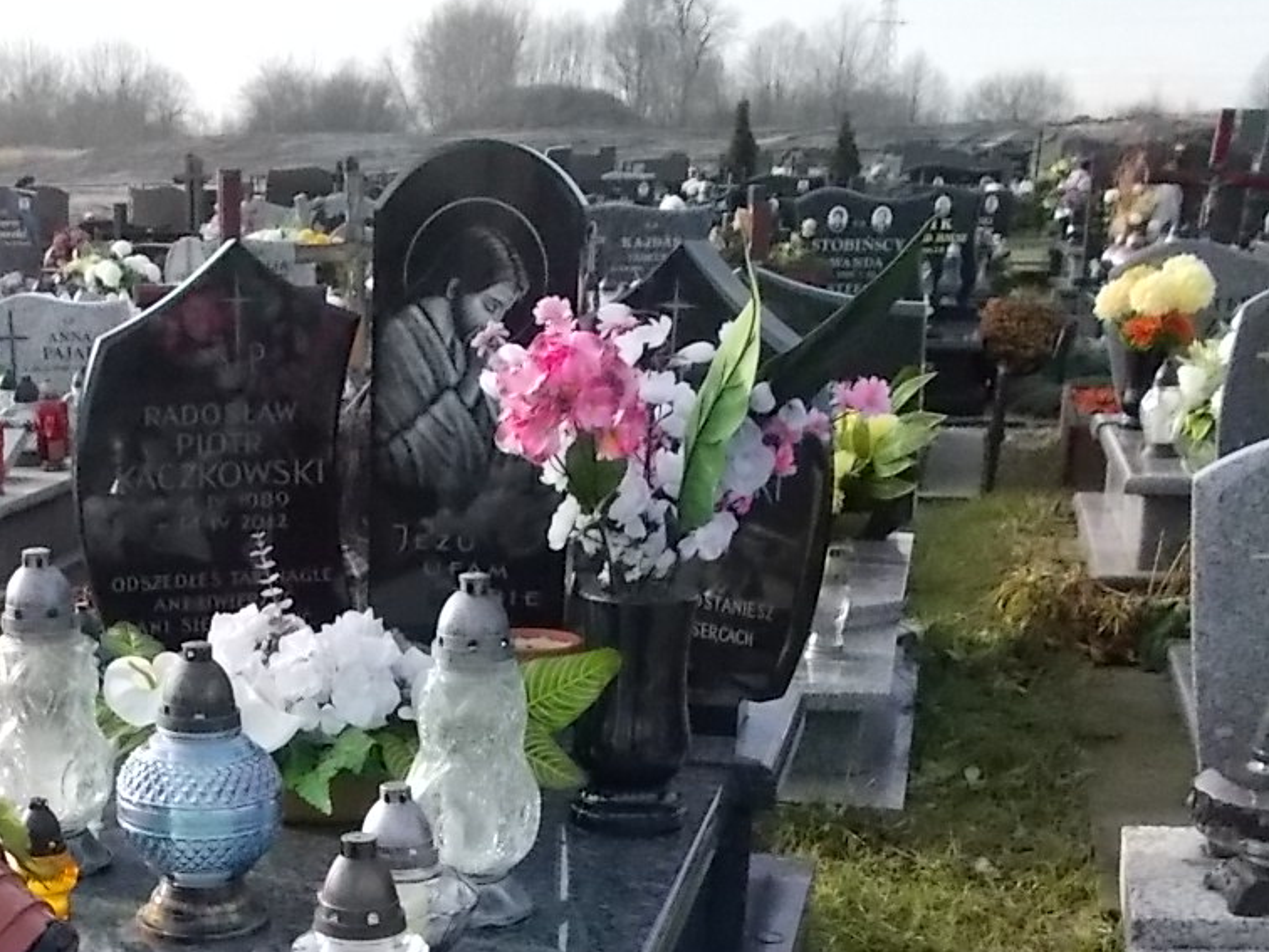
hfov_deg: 34.2
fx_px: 2016
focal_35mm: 55
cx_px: 309
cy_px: 955
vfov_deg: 25.3
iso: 400
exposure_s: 1/250
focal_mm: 4.6
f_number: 8
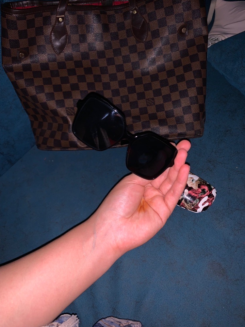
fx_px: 245
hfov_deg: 53.1
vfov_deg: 67.3
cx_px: 122
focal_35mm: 26
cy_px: 164
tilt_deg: -58.1
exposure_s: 1/24
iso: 32
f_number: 1.8
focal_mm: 4.25
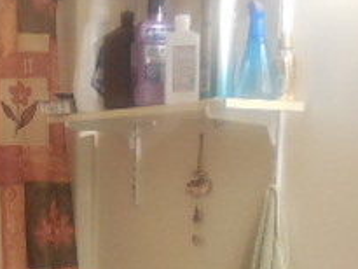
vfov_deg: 17.4
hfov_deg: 23.5
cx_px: 44
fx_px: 838
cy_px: 316
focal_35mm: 81
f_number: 3.5
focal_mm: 4.6
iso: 560
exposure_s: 1/8
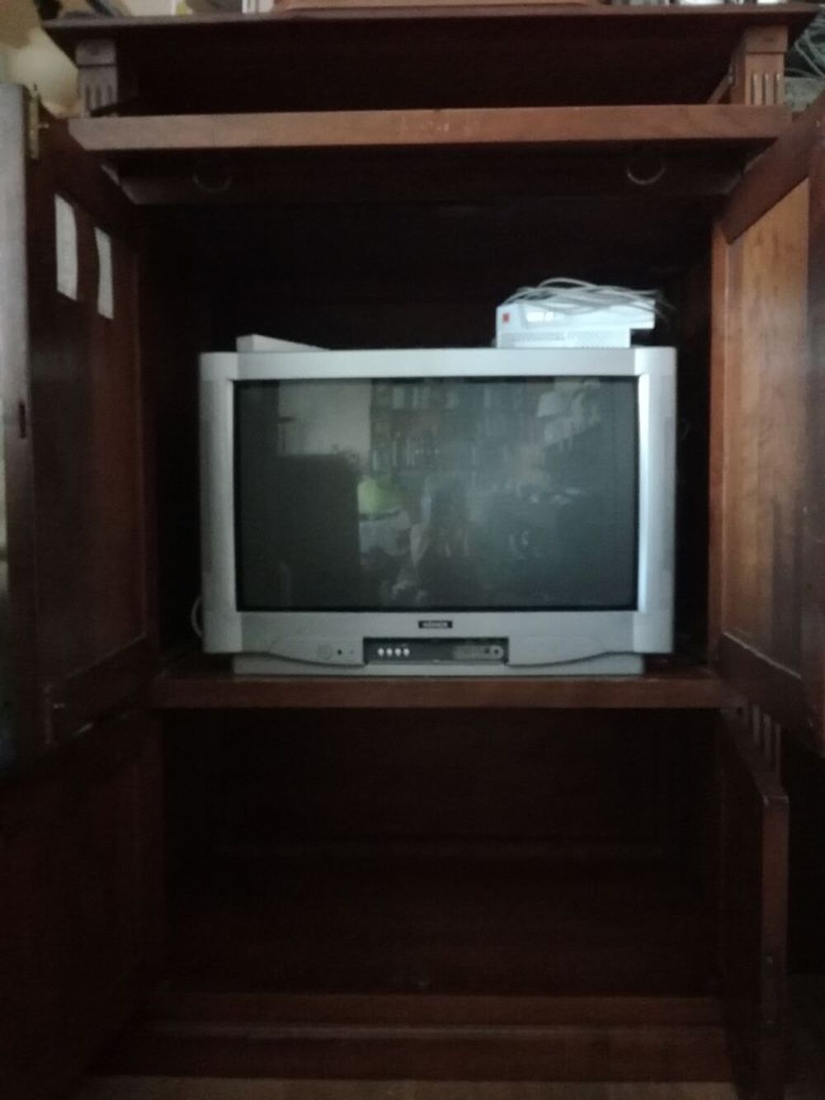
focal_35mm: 27
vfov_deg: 65.3
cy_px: 550
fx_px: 858
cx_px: 412
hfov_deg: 51.4
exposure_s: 1/12.5
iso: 1600
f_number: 2
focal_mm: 3.79
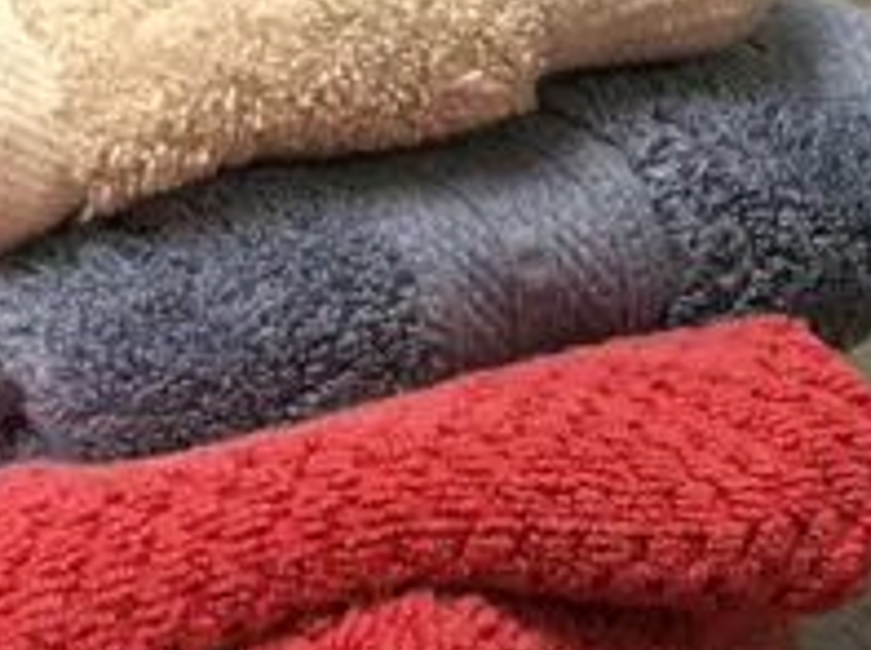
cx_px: 1247
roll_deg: -1.0
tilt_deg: -16.7
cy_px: 964
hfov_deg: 12.5
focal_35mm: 151
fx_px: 3792
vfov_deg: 9.5
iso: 64
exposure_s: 1/17
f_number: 2.2
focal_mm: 4.15
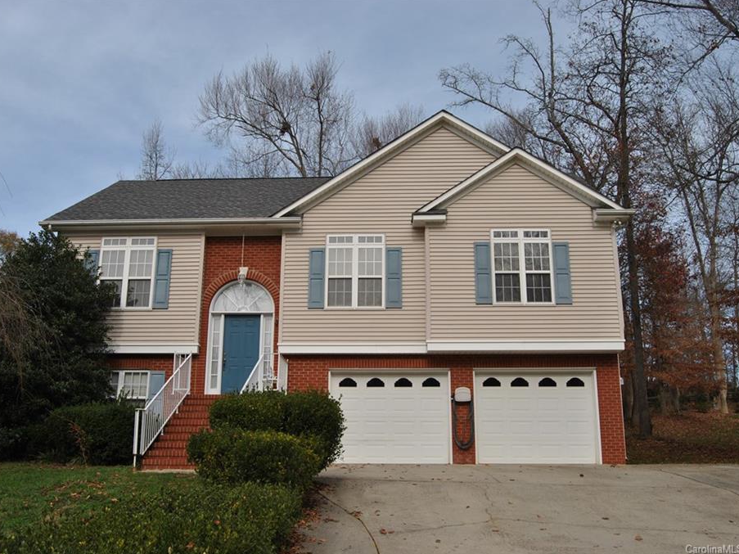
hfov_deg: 51.3
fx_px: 768
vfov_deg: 39.6
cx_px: 355
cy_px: 277
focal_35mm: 36
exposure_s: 1/250
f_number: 8
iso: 100
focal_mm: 22
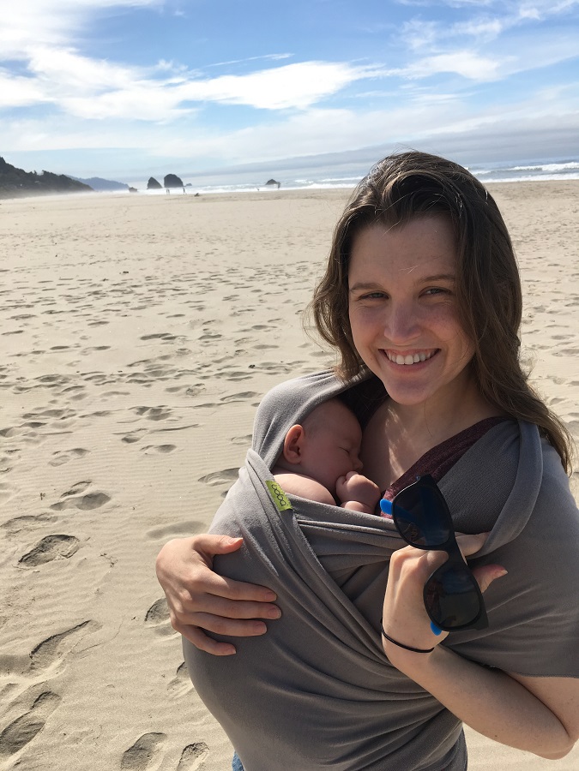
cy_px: 386
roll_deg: +4.4
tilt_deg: -18.5
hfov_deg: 48.2
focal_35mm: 29
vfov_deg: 61.7
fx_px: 647
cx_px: 290
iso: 25
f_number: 2.2
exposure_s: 1/1603
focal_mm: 4.15
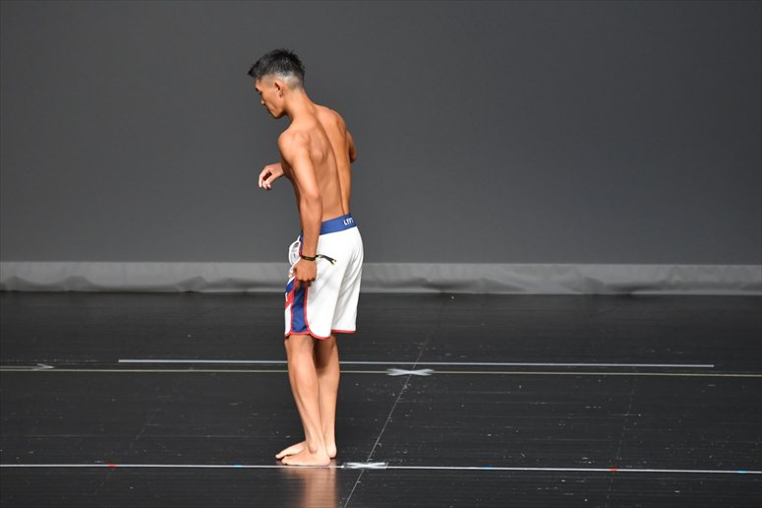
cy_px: 254
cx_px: 381
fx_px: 7299
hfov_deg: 6.0
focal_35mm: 345
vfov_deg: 4.0
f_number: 5.6
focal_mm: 230
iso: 2800
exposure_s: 1/400
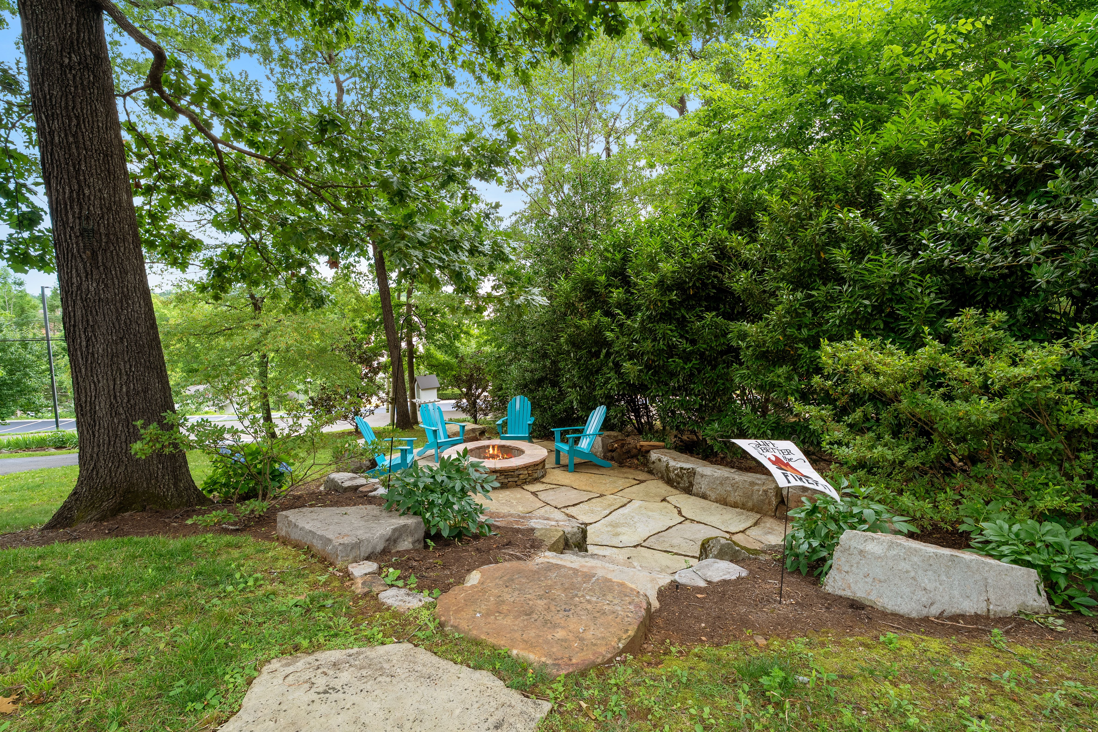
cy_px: 366
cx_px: 549
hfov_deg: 96.7
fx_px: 488
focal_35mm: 16
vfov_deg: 73.7
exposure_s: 1/40
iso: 250
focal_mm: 16
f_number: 10
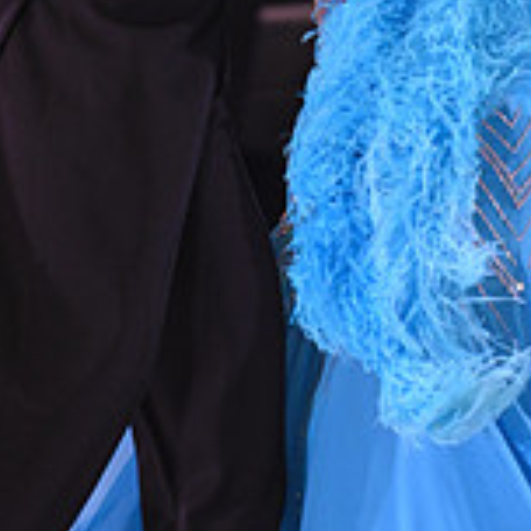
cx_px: 449
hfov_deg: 2.7
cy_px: -283
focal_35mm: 650
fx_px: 11281
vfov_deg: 2.7
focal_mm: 200
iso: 1600
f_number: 4.5
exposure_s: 1/200
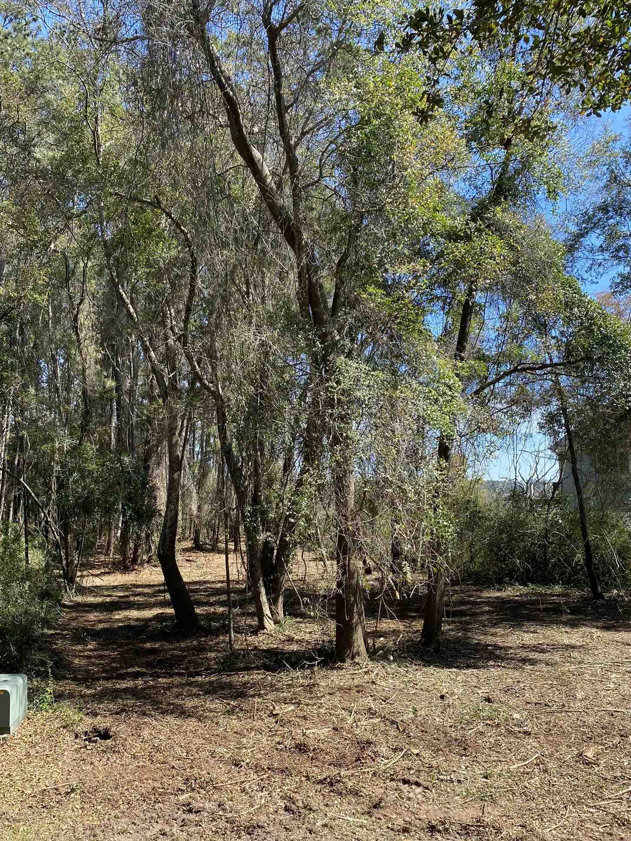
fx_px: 753
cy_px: 458
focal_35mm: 31
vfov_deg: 58.3
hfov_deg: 45.4
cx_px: 278
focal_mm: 4.25
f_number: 1.8
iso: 32
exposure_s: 1/898
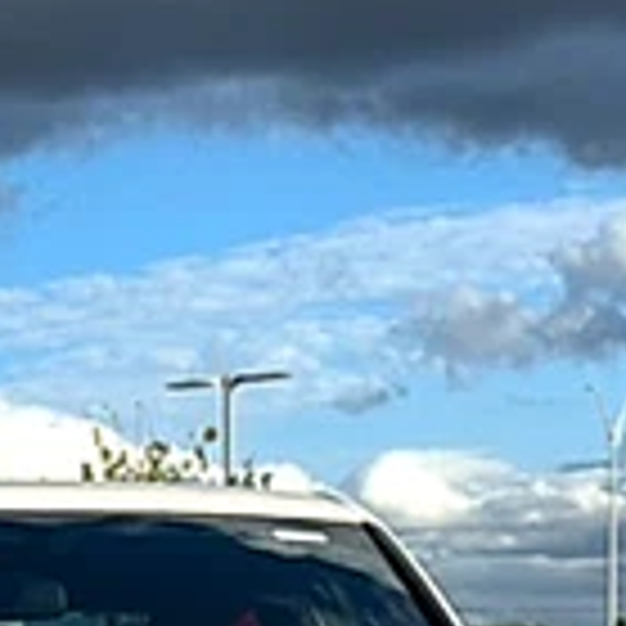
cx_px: -32
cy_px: 1160
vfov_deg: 13.8
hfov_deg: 15.4
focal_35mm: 111
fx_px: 2271
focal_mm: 6.76
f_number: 1.78
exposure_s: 1/7353
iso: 80
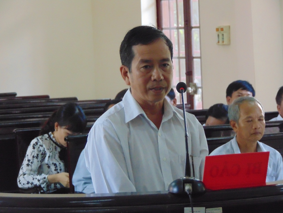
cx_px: 142
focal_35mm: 203
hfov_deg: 9.7
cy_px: 106
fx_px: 1660
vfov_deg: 7.3
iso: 640
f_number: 4.1
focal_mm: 36.4
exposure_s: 1/60
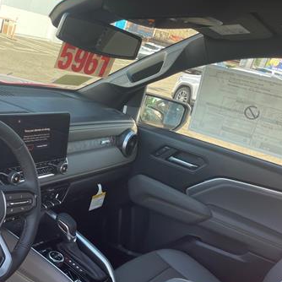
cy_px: 195
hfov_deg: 36.2
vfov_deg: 37.8
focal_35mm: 44
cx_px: 34
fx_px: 406
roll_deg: -14.4
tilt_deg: -24.8
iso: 50
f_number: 1.6
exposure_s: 1/121
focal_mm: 4.2
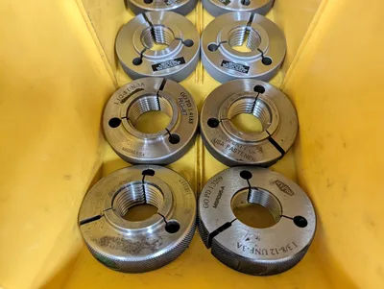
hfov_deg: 71.5
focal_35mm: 24
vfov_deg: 56.9
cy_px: 144
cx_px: 192
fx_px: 267
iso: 928
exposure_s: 1/40
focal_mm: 6.9
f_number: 1.68
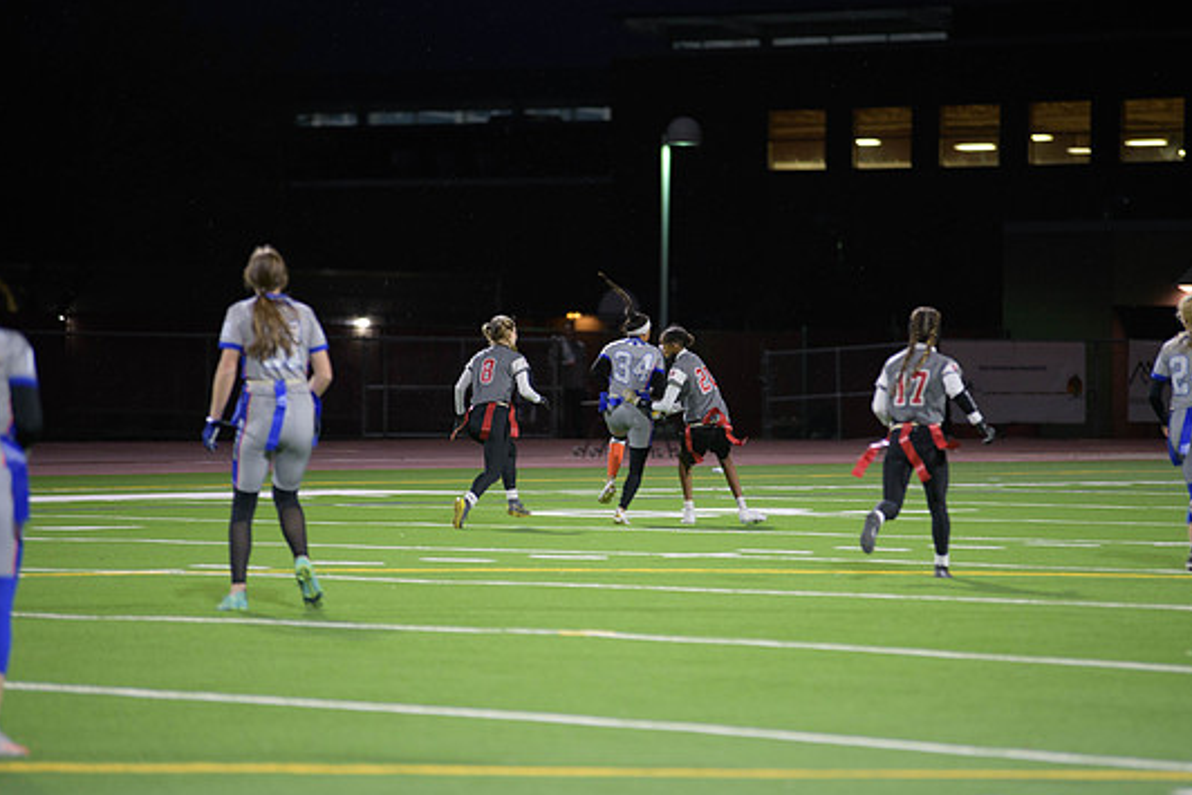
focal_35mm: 218
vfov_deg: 6.3
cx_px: 639
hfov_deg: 9.4
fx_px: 7220
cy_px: 395
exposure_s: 1/200
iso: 1400
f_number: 2.8
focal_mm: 200
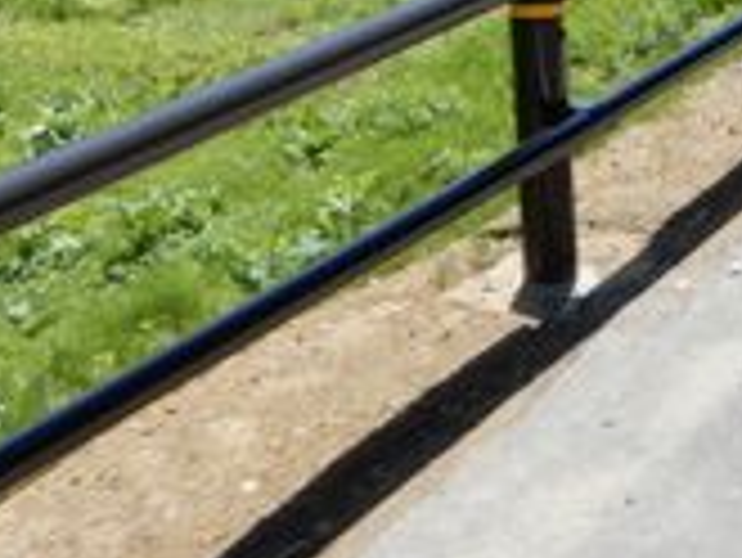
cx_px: 616
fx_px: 2188
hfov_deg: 19.0
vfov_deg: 12.7
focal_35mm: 102
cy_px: -551
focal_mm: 4.3
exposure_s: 1/640
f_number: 3.4
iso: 80
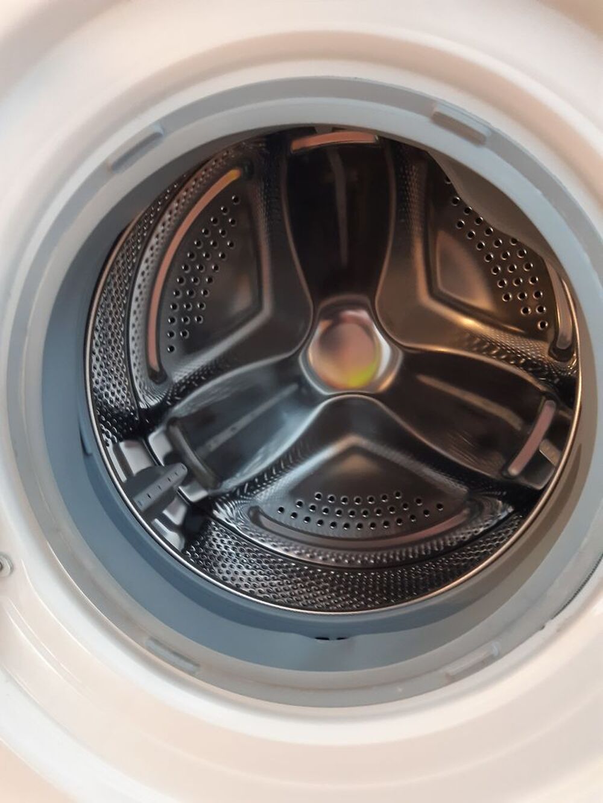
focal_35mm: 26
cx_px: 302
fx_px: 604
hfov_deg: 53.1
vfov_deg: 67.3
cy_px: 402
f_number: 1.7
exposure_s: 1/25
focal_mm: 3.92
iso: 400
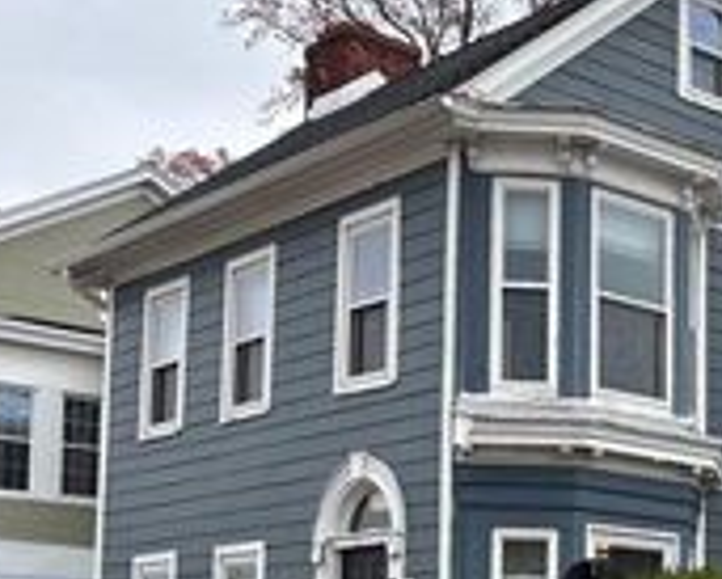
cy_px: 606
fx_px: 1582
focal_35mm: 74
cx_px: 785
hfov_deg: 24.1
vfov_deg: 20.0
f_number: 1.6
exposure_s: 1/641
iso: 50
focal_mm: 5.96
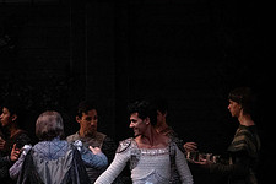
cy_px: 137
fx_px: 2905
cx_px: -9
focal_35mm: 379
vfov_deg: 3.6
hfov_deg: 5.4
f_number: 13
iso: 16000
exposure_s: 1/400
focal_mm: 147
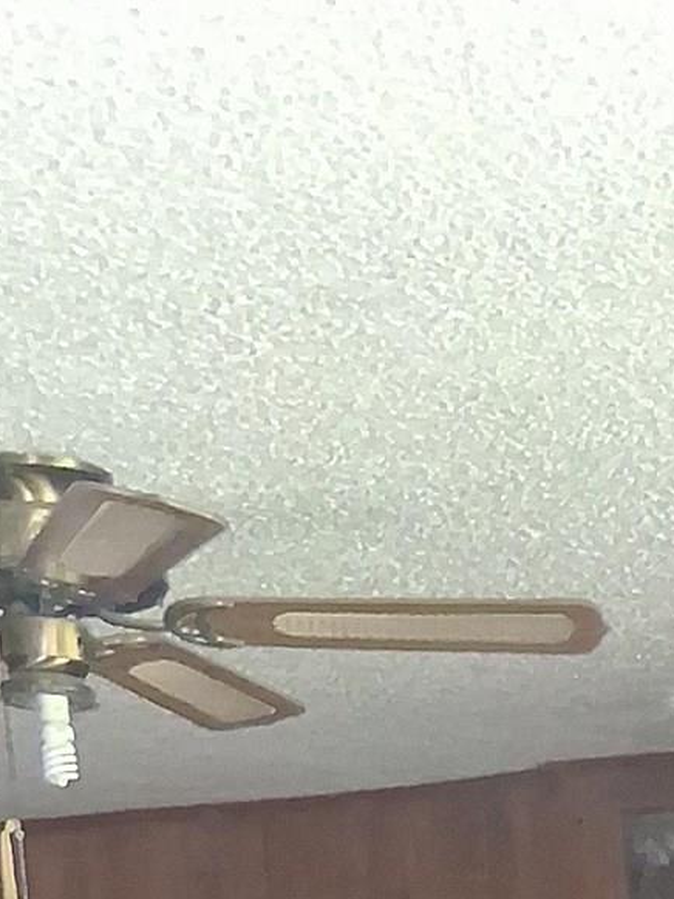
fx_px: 2676
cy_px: 1716
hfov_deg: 13.5
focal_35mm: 103
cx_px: 1003
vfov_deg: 15.7
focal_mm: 3.98
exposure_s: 1/17
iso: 25
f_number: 1.8
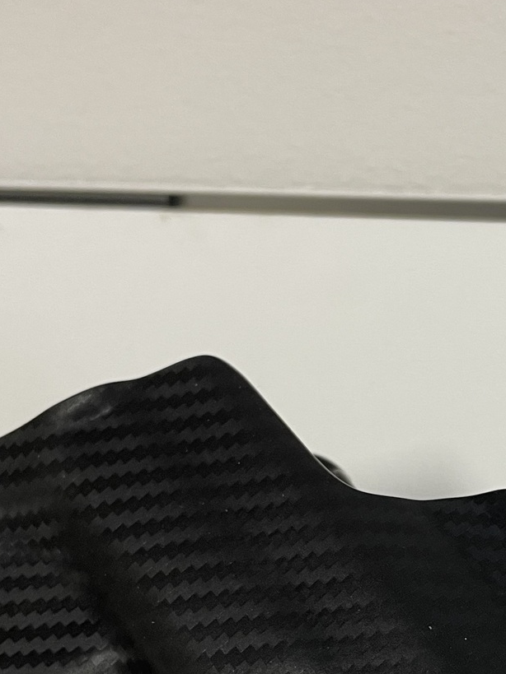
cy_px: 560
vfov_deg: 29.0
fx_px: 1267
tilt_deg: -47.4
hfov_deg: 22.0
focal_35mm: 65
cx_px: 459
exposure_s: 1/50
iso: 64
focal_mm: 4.2
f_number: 1.6
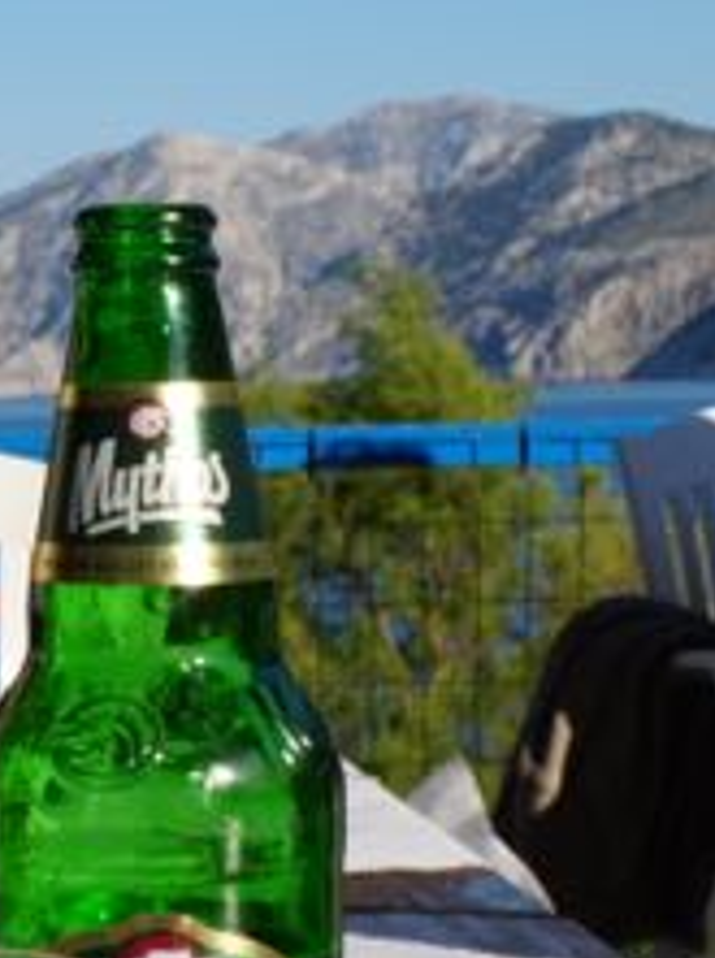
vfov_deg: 16.2
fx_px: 3353
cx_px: -386
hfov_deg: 11.6
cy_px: 661
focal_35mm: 121
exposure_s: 1/160
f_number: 11
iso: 100
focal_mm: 29
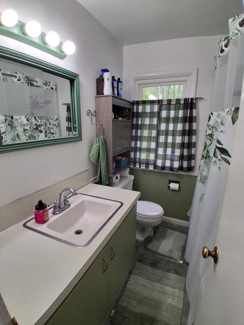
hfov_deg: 74.7
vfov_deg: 91.0
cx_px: 122
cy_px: 162
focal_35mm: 17
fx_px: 160
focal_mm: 1.4
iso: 125
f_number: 2.2
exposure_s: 1/120
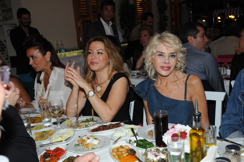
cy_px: 81
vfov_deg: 32.9
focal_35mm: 40
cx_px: 122
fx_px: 274
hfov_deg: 48.0
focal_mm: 27
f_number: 7.1
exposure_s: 1/60
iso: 800
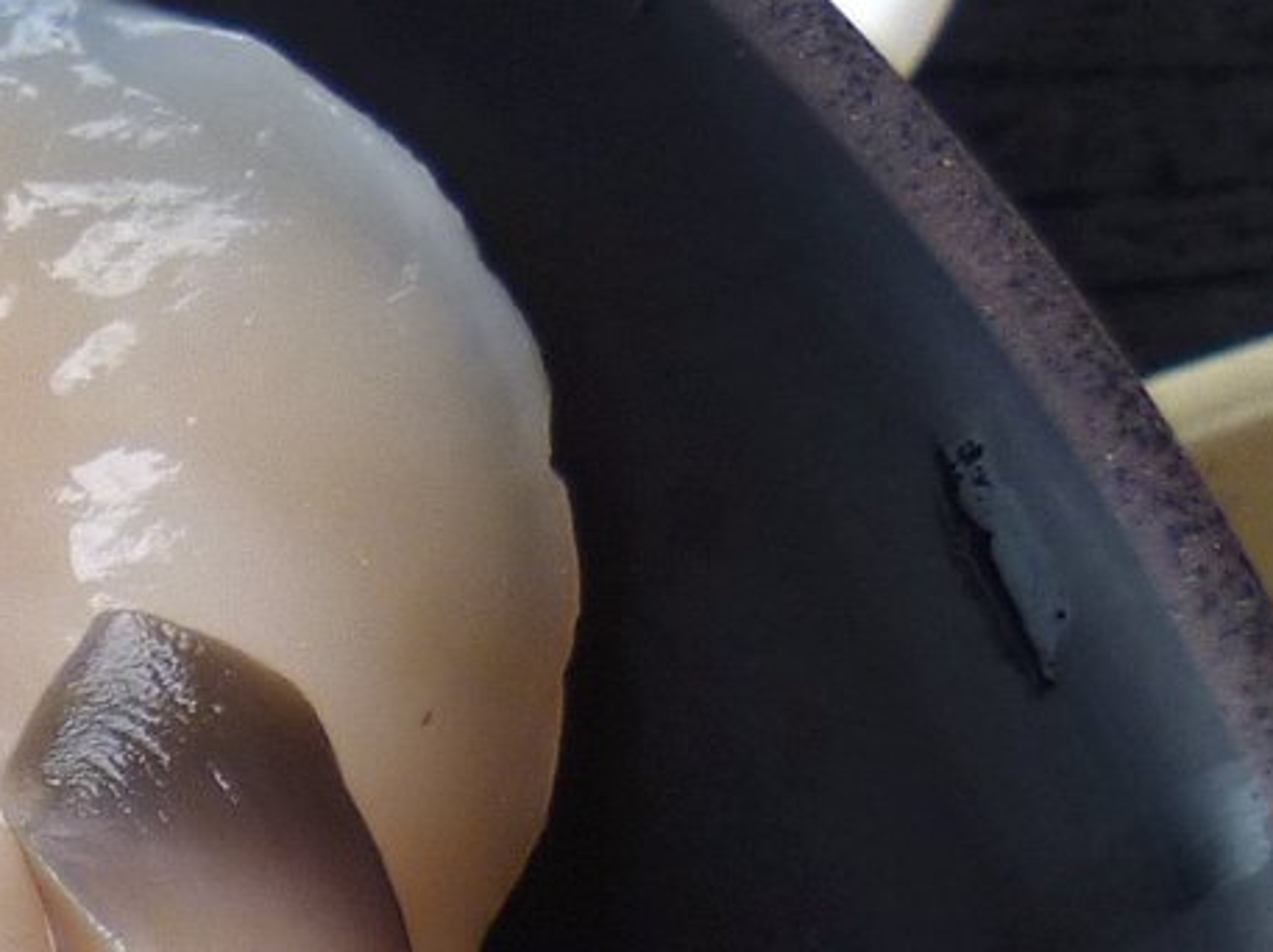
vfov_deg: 9.3
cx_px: -1006
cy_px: 1264
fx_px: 5769
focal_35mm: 157
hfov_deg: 11.7
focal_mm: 6.3
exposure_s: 1/50
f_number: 3.5
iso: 80
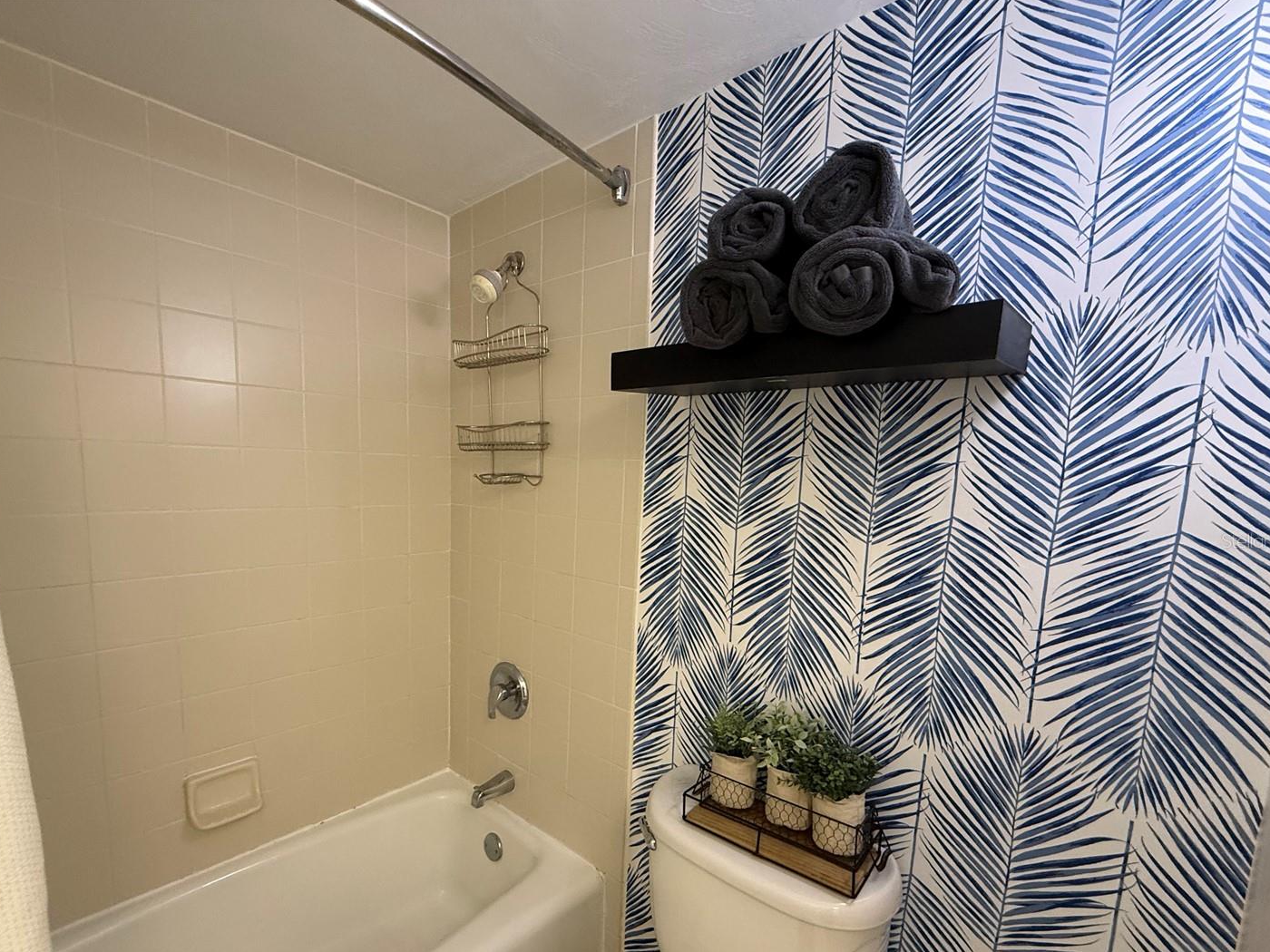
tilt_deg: -5.4
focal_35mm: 16
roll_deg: -1.8
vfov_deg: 77.7
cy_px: 540
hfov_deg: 94.3
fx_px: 587
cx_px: 581
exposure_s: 1/60
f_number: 2.2
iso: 400
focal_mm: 2.22
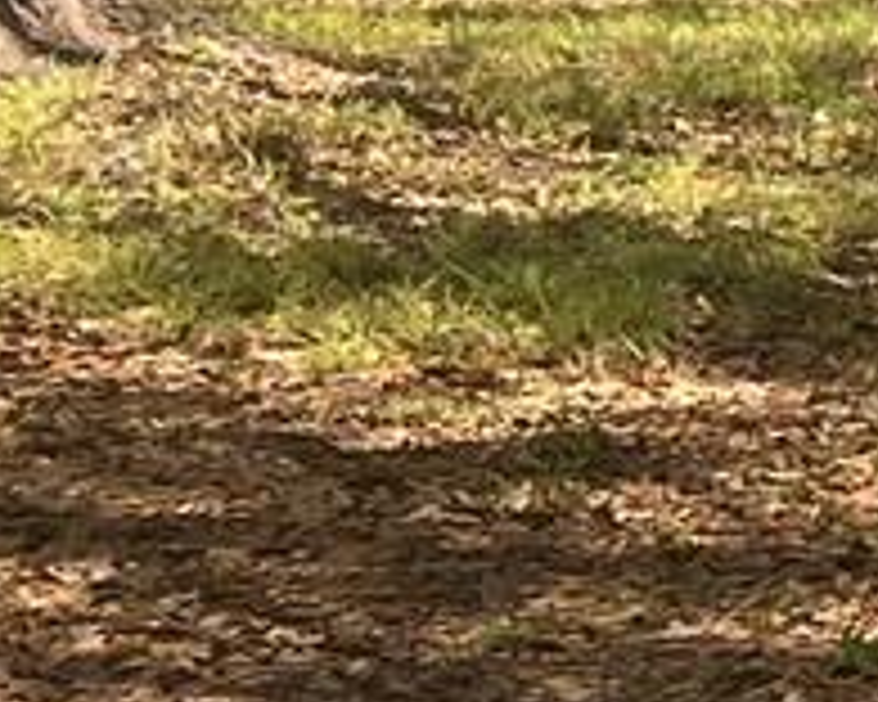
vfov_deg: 7.4
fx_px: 5405
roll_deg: -1.9
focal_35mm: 208
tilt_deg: -2.5
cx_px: 3363
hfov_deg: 7.2
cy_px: -225
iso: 50
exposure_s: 1/1395
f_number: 1.5
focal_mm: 5.7
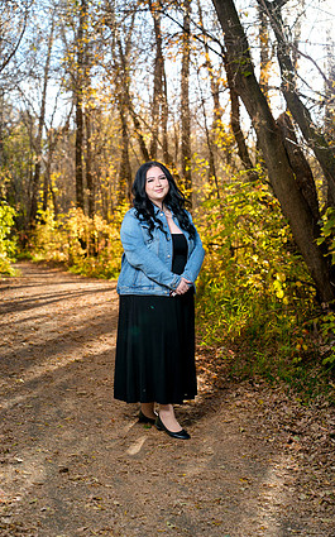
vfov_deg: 37.6
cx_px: 185
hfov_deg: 23.9
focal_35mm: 54
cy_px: 263
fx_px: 790
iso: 400
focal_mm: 50
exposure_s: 1/160
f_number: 3.2
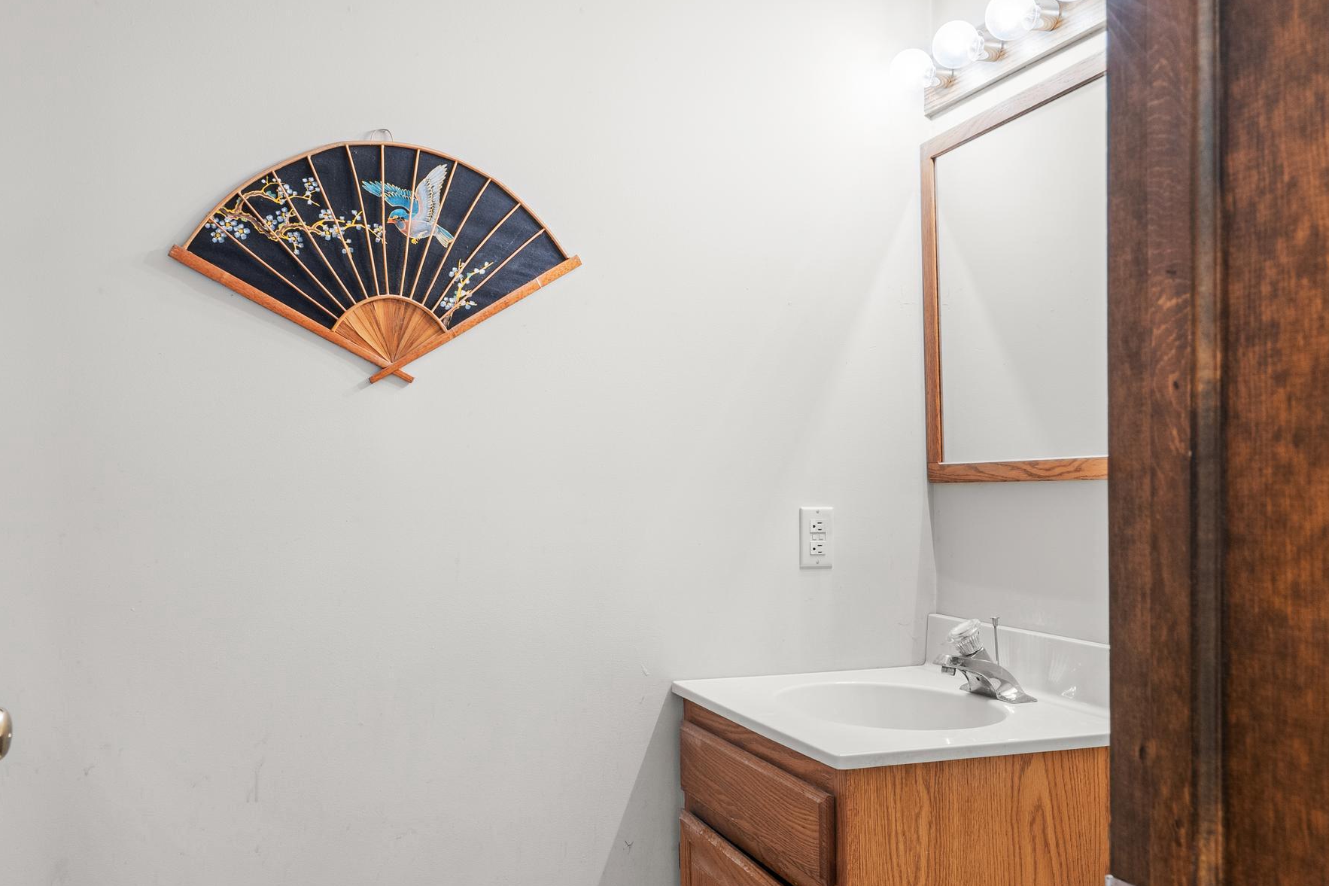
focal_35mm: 29
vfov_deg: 44.9
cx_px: 623
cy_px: 493
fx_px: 1070
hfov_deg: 63.6
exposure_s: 3.2
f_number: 9
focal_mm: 17
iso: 250
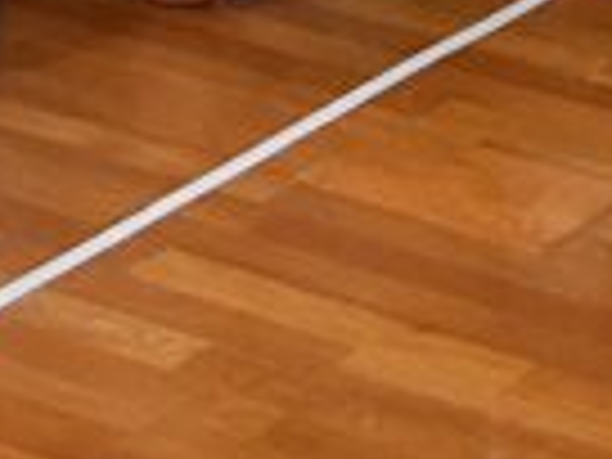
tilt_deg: -3.4
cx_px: 454
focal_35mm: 218
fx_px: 3854
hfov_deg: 9.1
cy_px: -1004
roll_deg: -1.9
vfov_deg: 6.2
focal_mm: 3
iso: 40
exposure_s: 1/60
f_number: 1.8
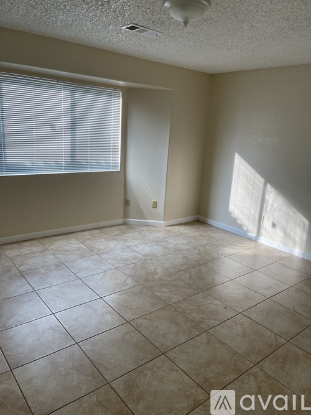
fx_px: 312
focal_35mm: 26
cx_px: 156
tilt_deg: -12.9
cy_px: 208
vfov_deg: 67.3
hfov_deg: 53.0
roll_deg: -3.8
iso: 50
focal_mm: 5.1
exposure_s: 1/120
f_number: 1.6
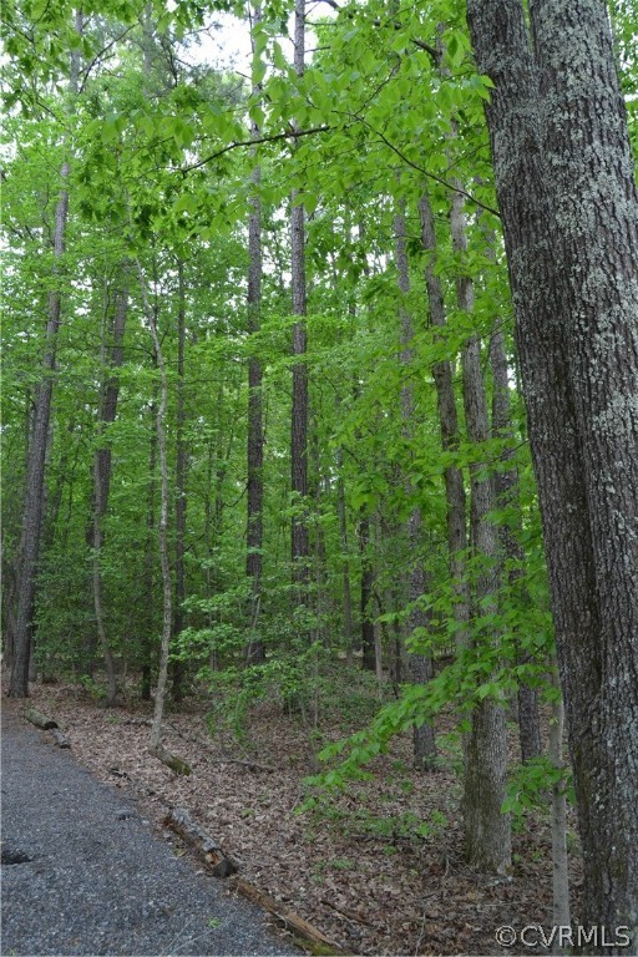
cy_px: 478
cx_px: 319
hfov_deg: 47.9
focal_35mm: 27
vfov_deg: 67.4
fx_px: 718
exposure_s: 1/125
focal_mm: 18
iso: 360
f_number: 5.6
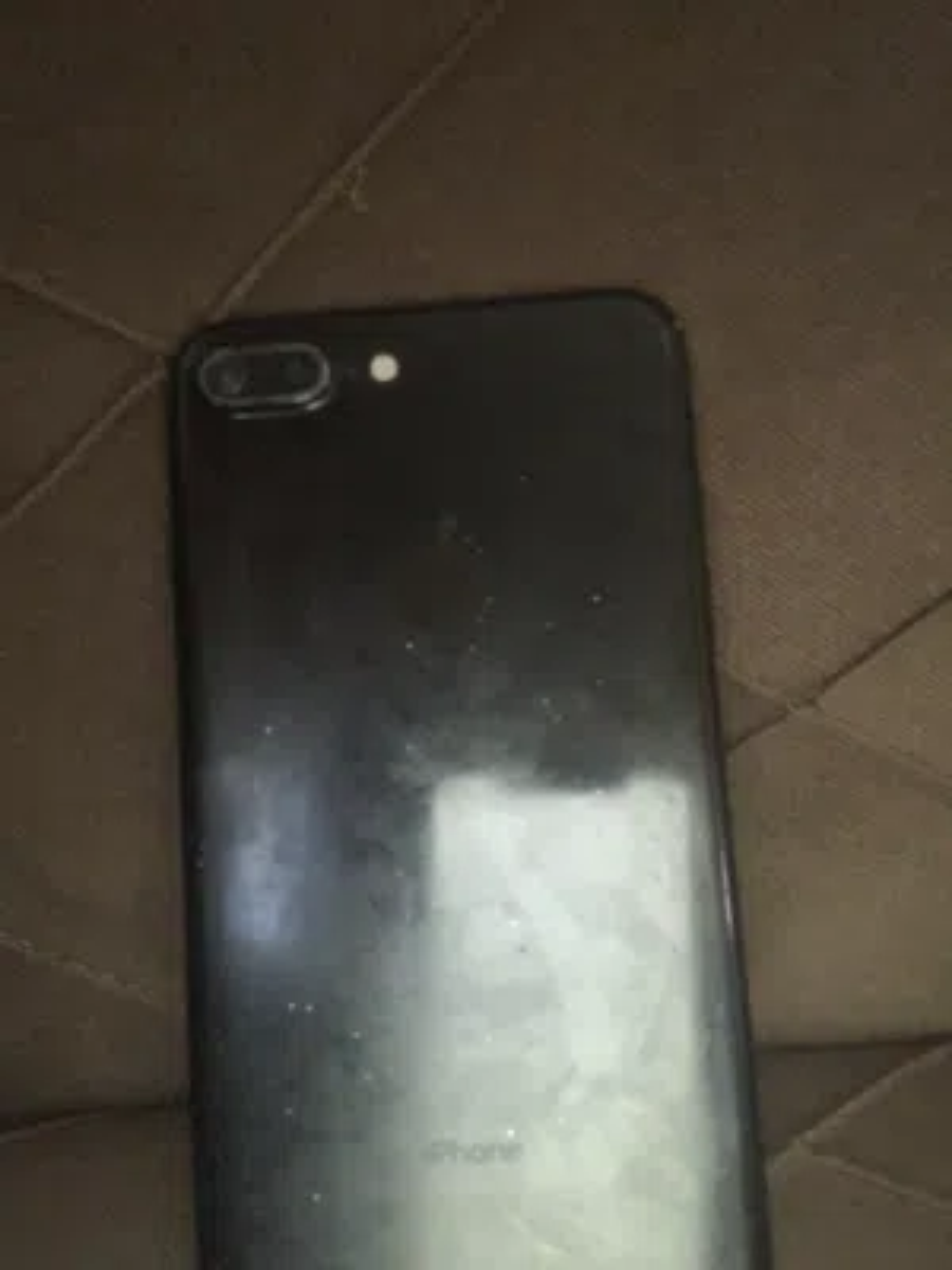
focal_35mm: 32
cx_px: 476
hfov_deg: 44.2
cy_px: 635
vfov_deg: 56.8
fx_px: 1173
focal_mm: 2.87
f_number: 2.2
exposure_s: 1/26
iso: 500
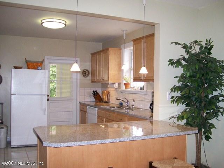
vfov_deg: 39.7
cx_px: 112
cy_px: 84
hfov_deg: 51.4
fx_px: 233
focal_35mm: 36
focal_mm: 6
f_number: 2.7
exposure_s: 1/64
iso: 140
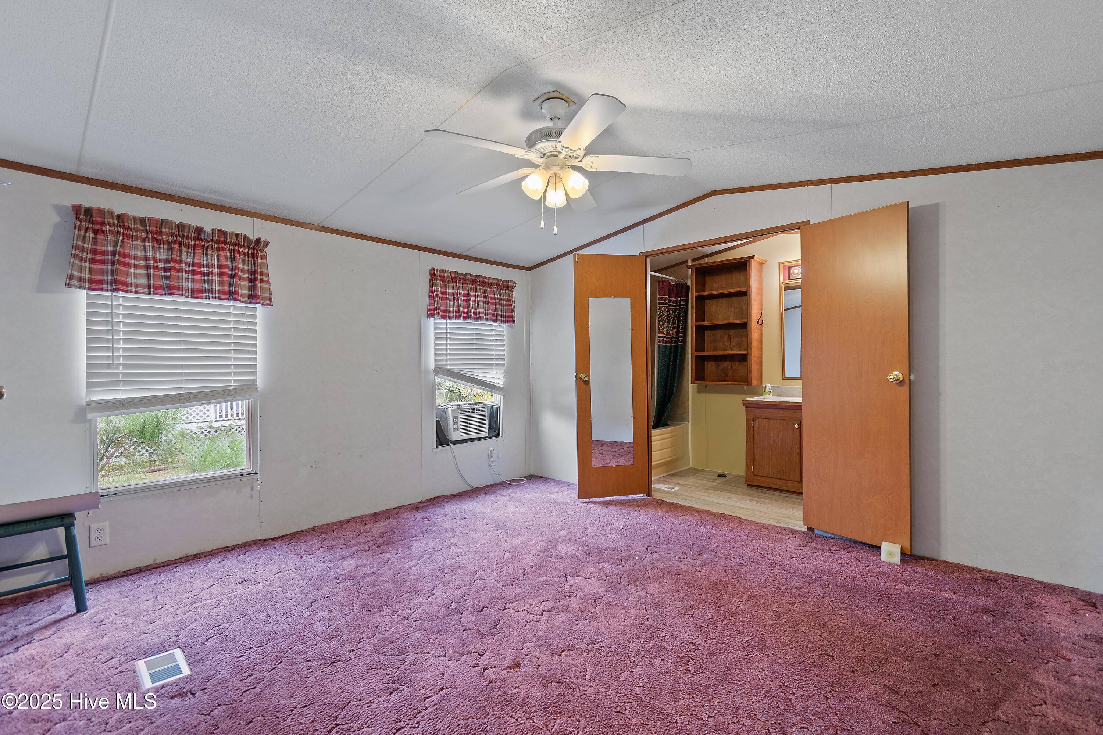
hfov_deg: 100.4
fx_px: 460
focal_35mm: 15
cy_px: 368
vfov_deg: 77.3
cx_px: 552
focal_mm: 10
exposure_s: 1/3
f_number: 4.5
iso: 100
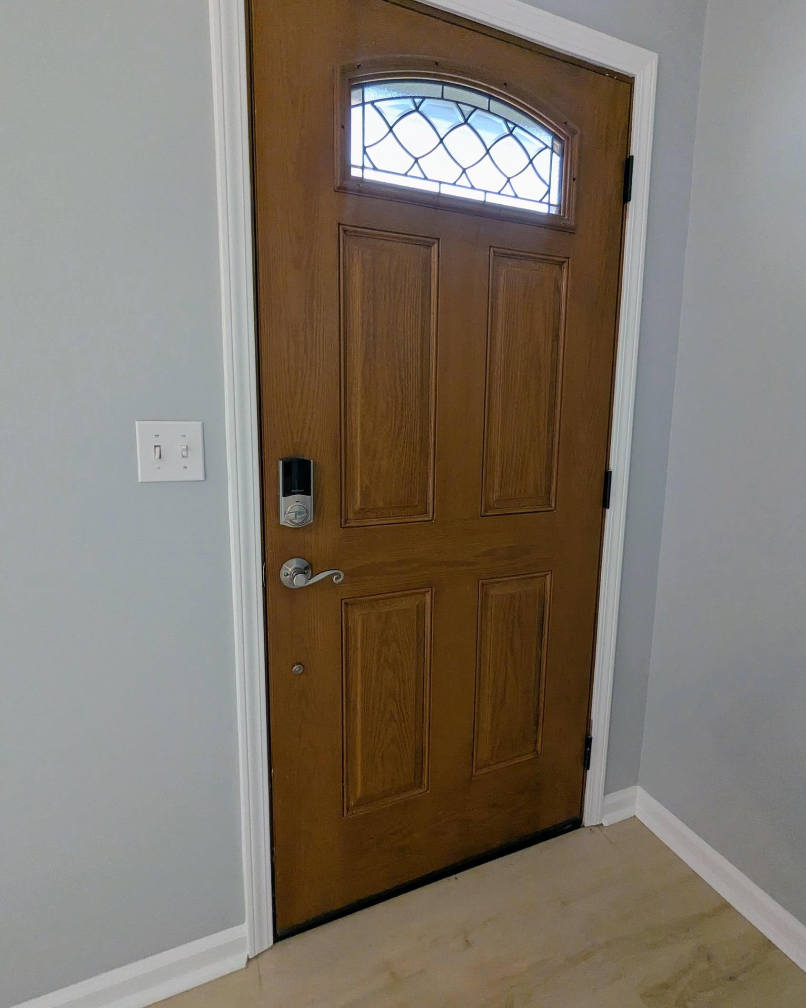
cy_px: 483
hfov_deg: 77.0
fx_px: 507
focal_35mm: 17
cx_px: 404
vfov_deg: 89.6
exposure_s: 1/120
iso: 233
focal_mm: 2.35
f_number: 2.2
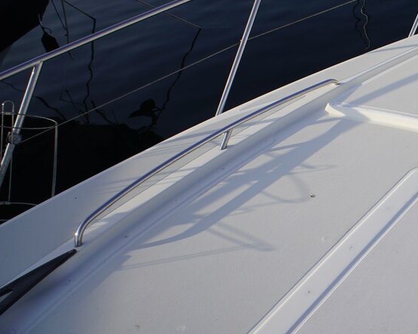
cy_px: 168
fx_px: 643
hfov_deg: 32.1
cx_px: 452
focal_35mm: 52
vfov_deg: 29.1
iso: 100
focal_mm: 16
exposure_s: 1/160
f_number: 10
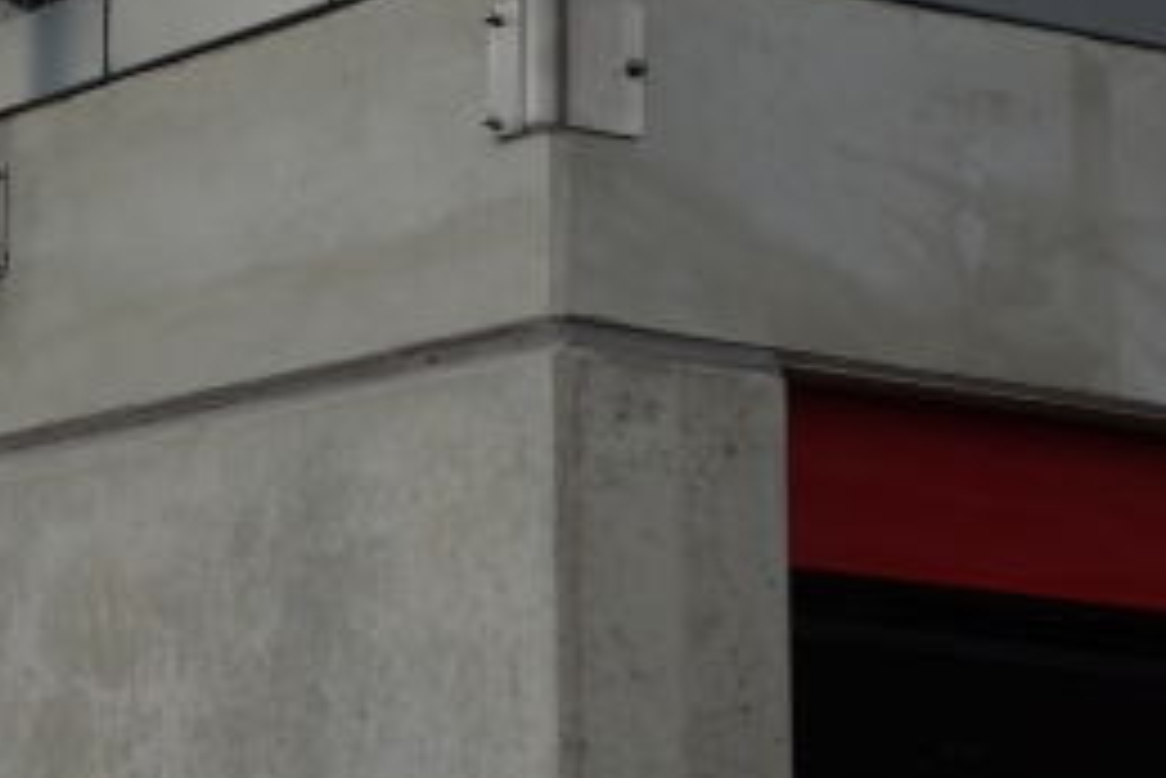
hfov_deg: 12.9
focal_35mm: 154
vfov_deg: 8.8
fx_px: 4990
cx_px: -374
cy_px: -148
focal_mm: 17.4
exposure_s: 1/400
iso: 125
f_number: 5.6
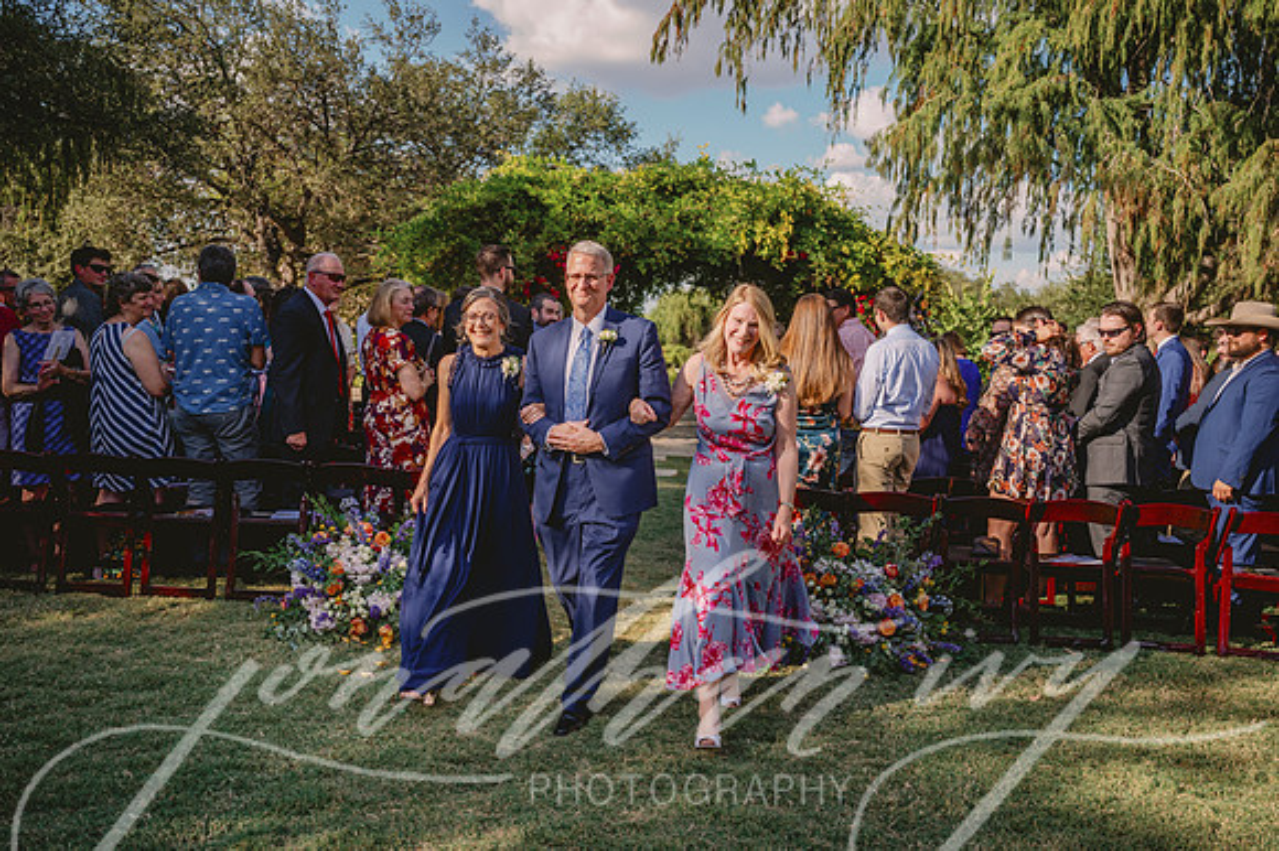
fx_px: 1189
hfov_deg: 56.5
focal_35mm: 34
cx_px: 640
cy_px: 426
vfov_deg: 39.4
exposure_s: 1/1600
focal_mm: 33.5
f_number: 2.8
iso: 100
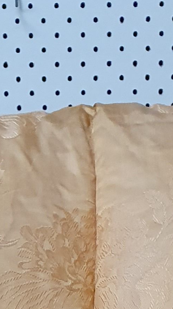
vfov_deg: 13.1
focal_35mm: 130
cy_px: 707
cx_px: 74
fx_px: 1061
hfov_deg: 9.3
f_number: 2.4
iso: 320
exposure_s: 1/50
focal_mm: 4.32
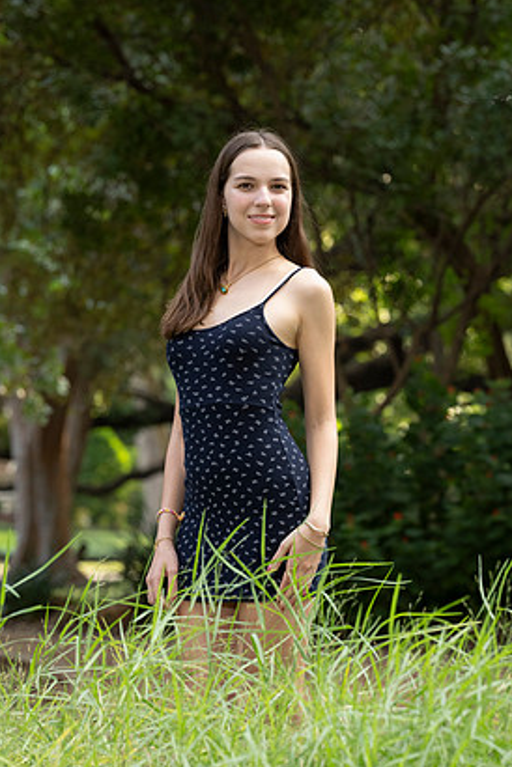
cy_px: 360
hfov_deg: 6.3
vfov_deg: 9.4
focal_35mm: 219
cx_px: 243
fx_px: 4672
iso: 1250
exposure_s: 1/200
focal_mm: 200
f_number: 8
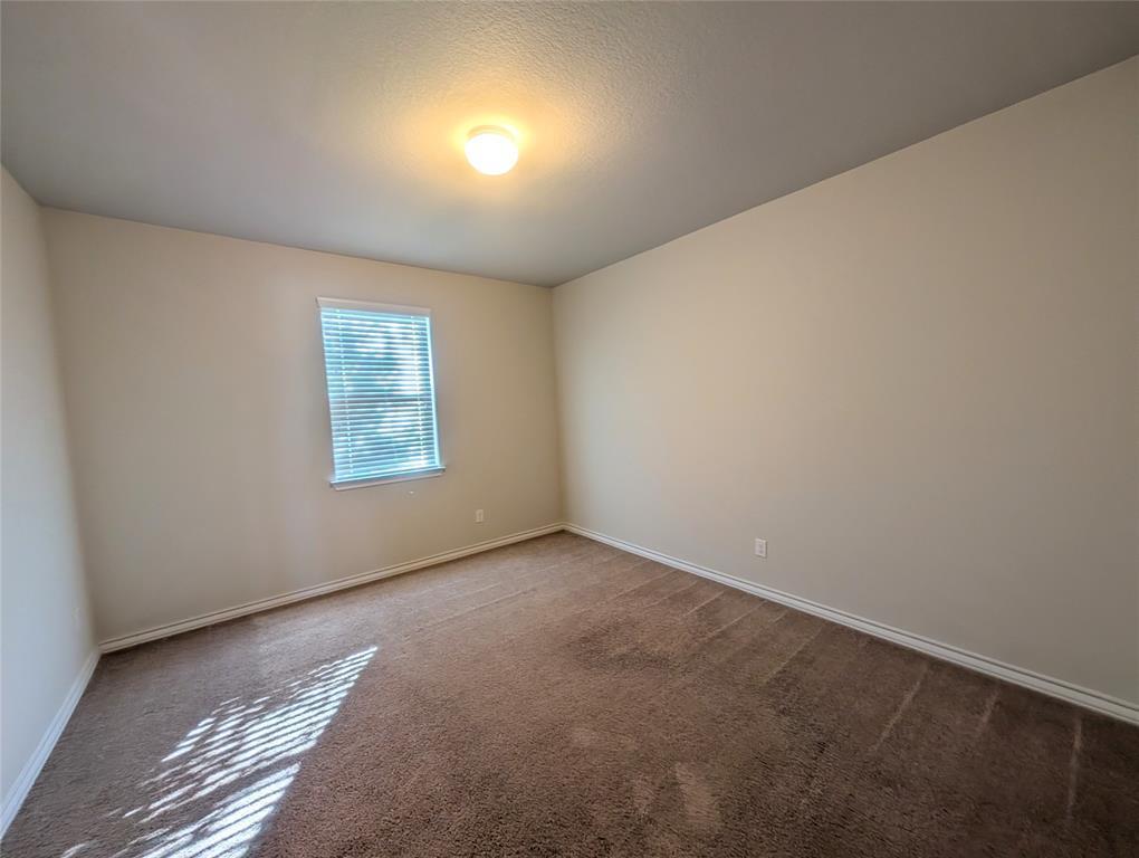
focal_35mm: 12
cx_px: 570
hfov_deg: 110.5
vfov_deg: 94.6
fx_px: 395
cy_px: 429
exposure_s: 1/39.5
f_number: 1.7
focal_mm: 2.02
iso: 57
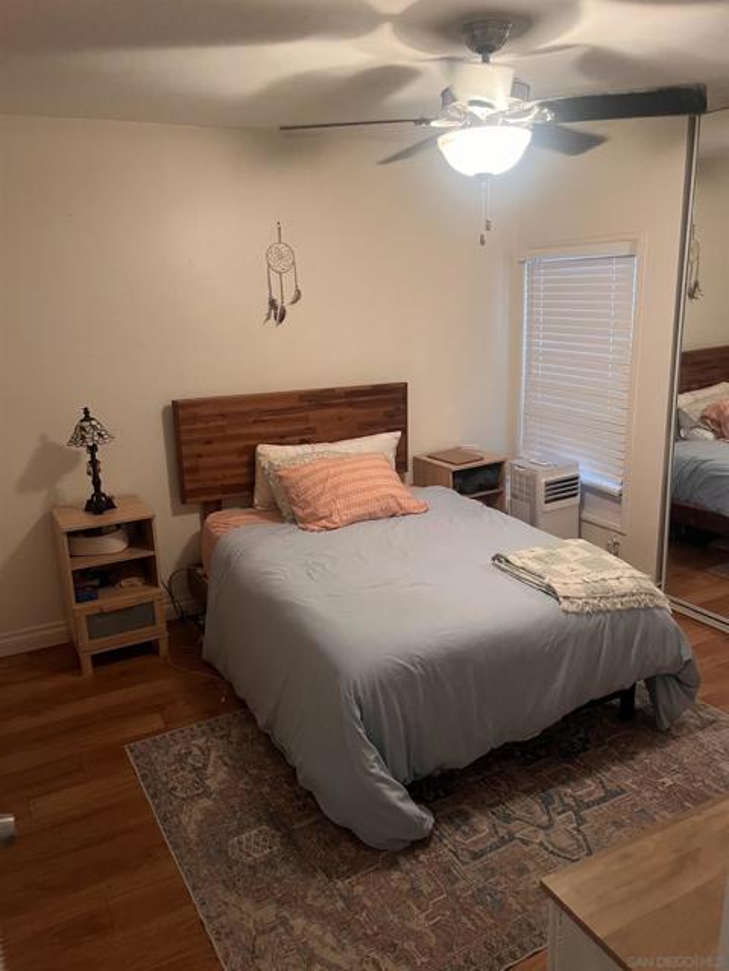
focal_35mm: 26
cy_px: 486
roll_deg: +1.5
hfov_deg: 53.1
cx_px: 364
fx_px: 730
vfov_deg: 67.3
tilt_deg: -16.2
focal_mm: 5.1
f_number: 1.6
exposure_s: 1/40
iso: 500
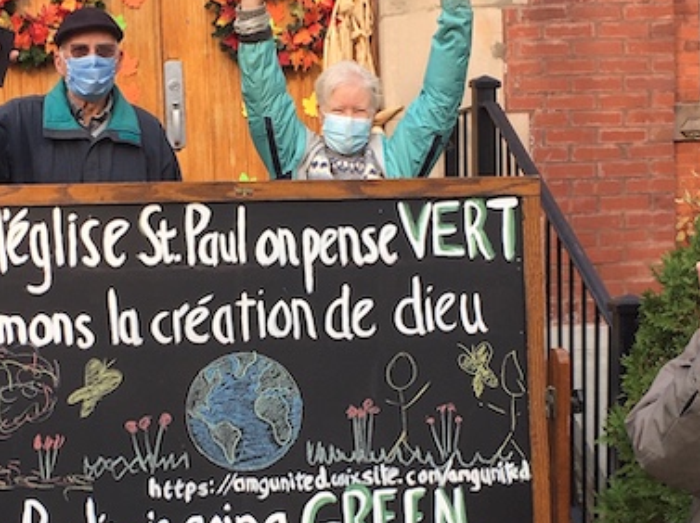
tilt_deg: -4.9
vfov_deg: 19.0
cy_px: 352
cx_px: 260
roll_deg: +3.0
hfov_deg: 25.3
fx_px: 1556
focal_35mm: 77
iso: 25
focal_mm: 4.15
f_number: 2.2
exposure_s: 1/353
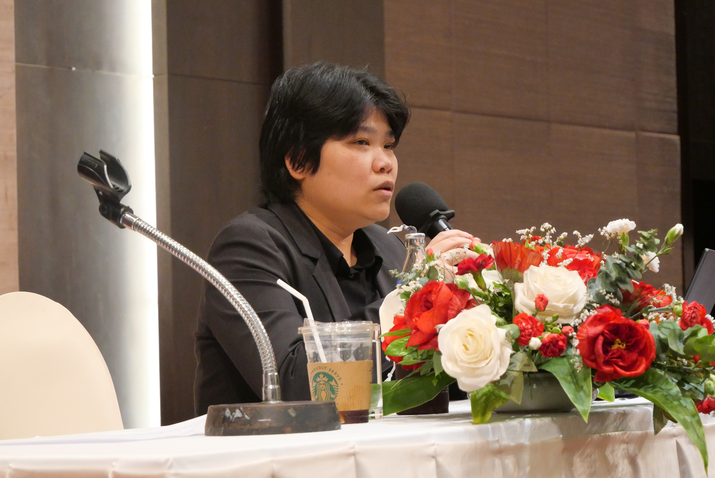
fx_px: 1888
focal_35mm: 95
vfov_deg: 14.4
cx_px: 358
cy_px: 239
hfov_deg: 21.4
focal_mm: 46
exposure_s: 1/50
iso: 3200
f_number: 5.6
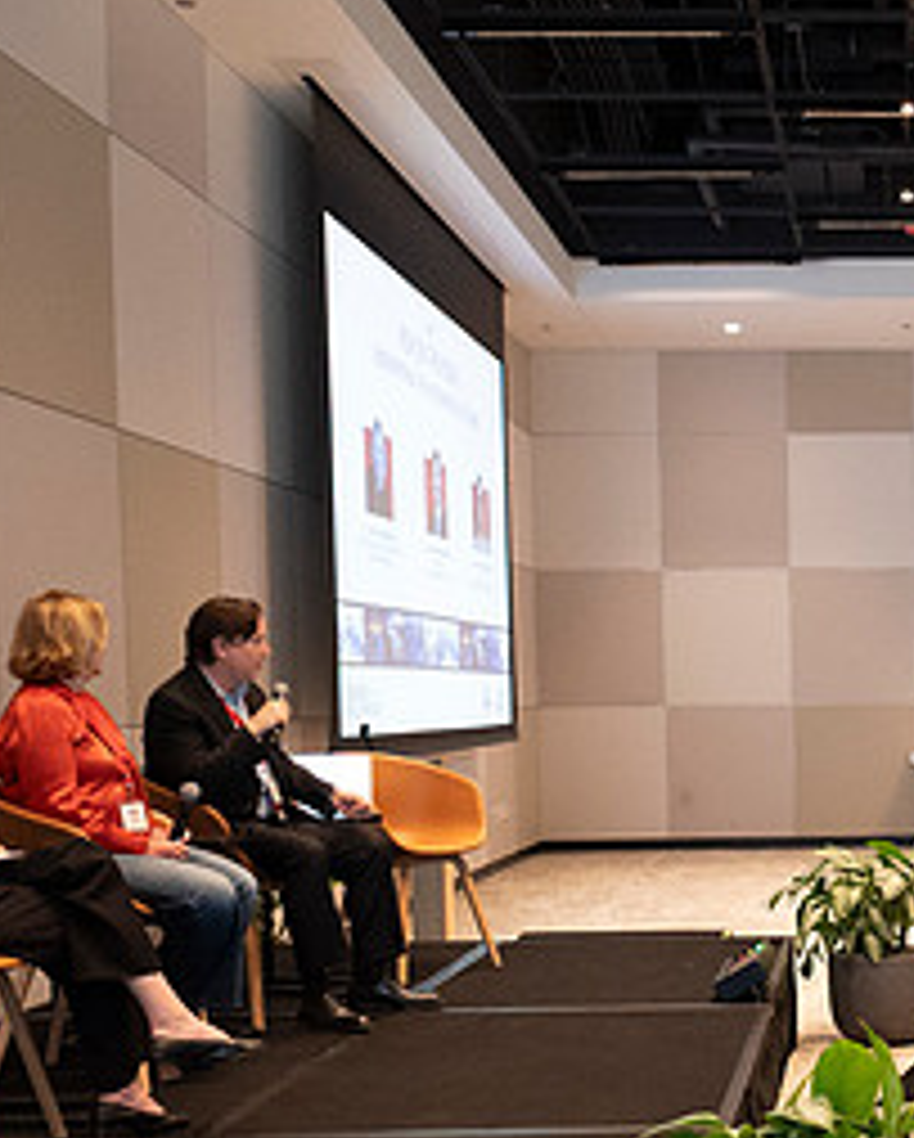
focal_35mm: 58
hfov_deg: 24.6
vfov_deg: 31.8
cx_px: 991
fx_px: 1958
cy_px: 861
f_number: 3.5
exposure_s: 1/125
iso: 2500
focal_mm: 18
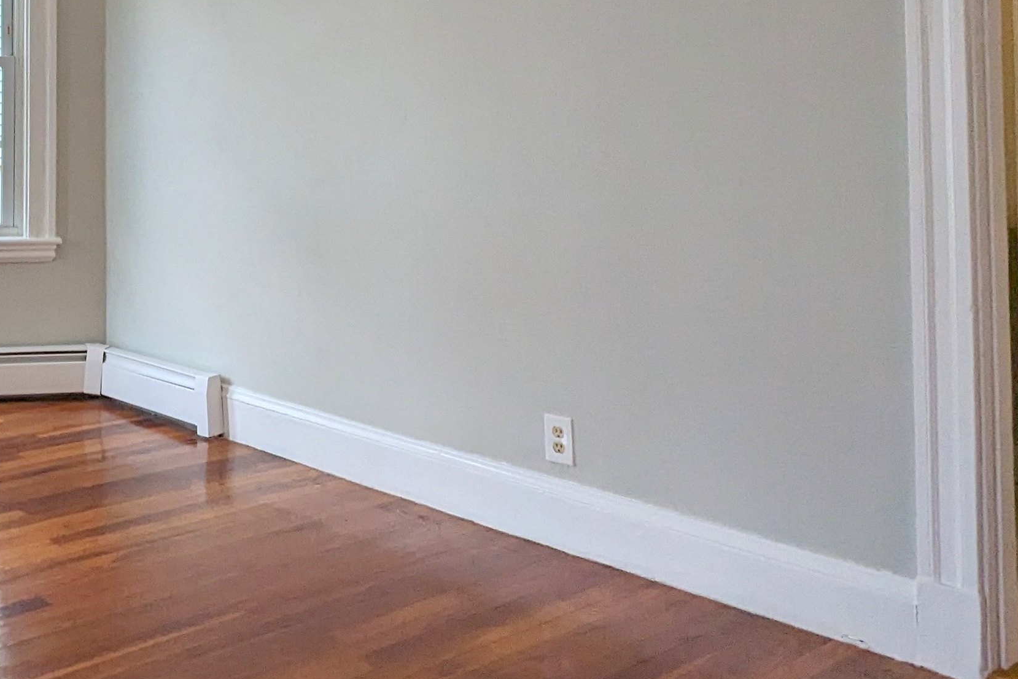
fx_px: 1160
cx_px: 75
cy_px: 52
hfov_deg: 42.8
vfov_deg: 31.0
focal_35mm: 41
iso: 51
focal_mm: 2.35
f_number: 2.2
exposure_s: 1/212
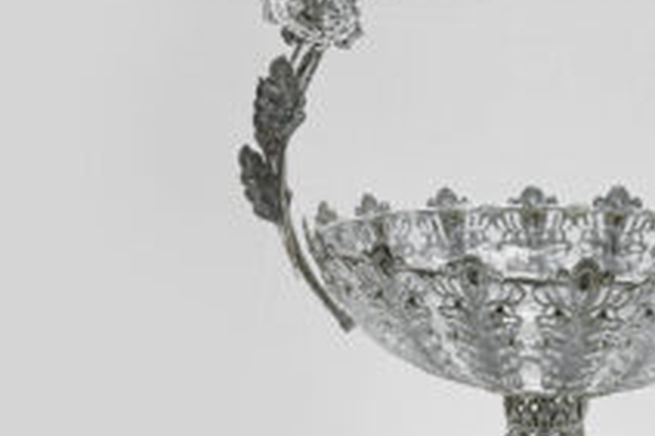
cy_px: 249
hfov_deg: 15.2
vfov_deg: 10.2
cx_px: 547
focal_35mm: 134
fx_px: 2436
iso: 3200
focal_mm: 66
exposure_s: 1/100
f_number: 13
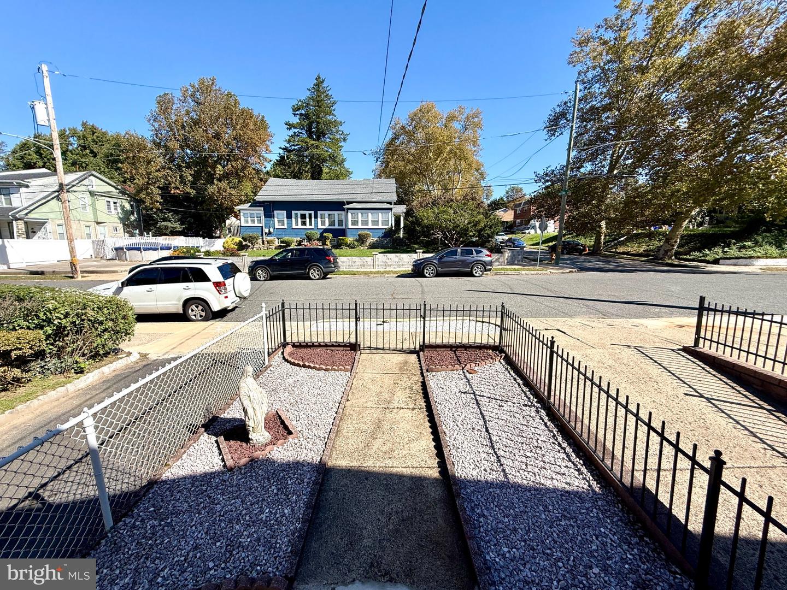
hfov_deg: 102.1
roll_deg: +1.2
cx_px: 394
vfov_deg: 85.7
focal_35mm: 14
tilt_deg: -9.1
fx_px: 318
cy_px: 295
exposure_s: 1/2092
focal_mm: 2.22
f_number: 2.2
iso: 50
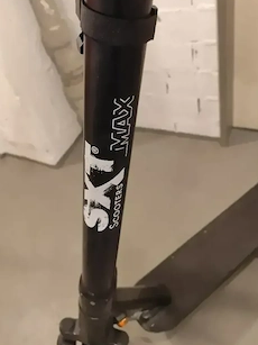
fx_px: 298
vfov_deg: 59.8
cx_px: 123
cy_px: 154
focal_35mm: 30
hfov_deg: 46.8
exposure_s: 1/25
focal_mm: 6.19
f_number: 1.65
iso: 1600
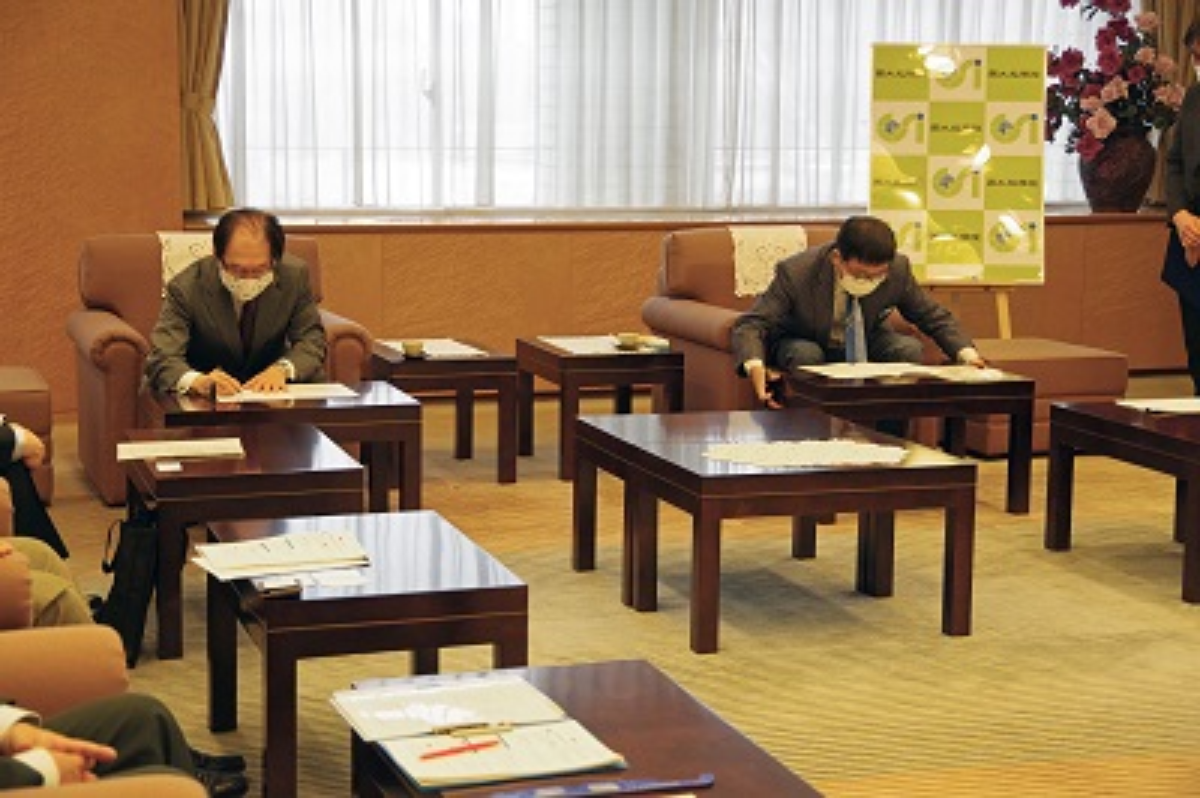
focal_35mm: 60
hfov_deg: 33.4
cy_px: 399
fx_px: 1998
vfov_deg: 22.6
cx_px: 600
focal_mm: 40
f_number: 4.5
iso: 1600
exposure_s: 1/100
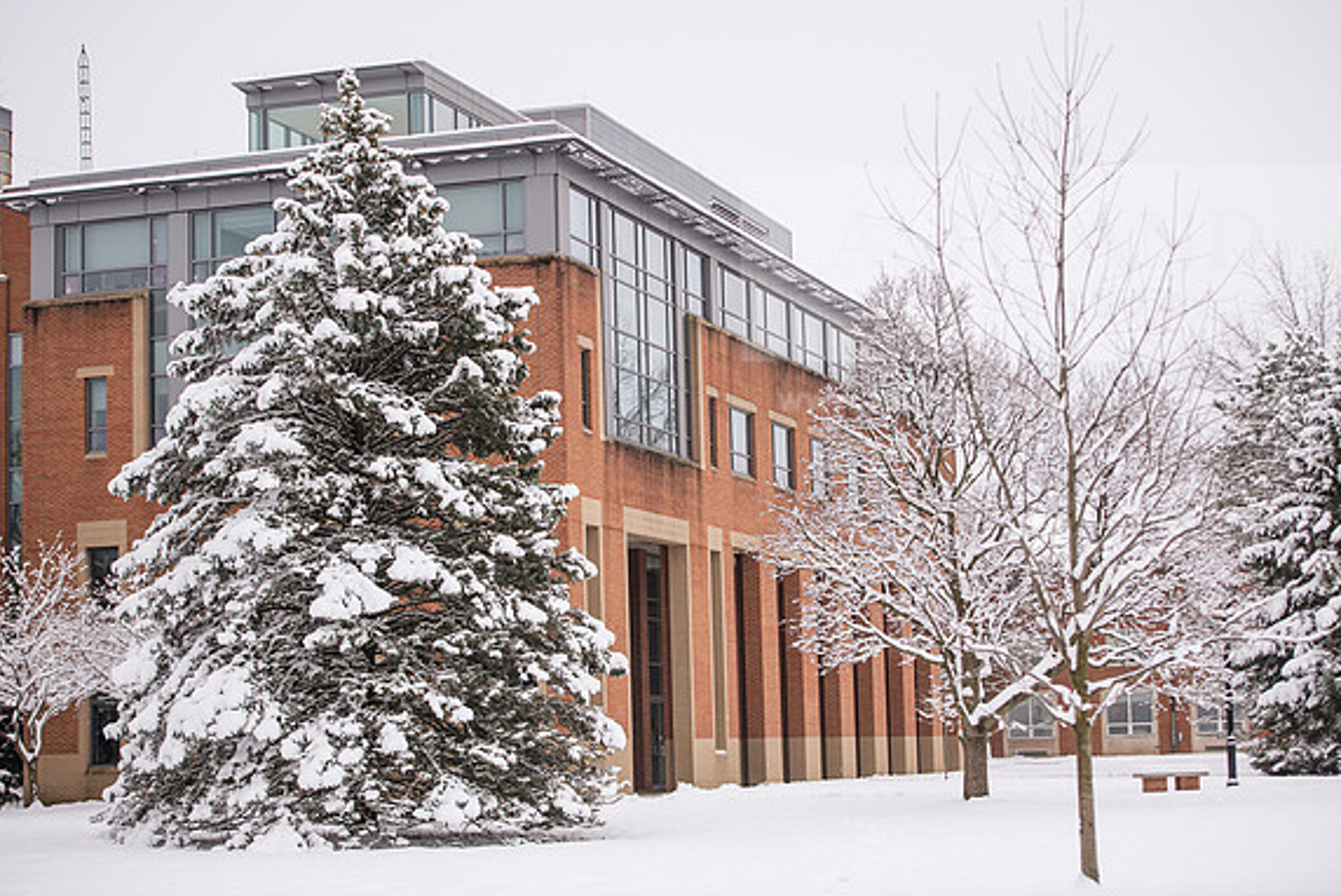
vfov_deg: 19.2
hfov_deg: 28.4
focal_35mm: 71
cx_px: 670
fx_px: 2646
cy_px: 449
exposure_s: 1/400
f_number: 3.2
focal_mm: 70
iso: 125
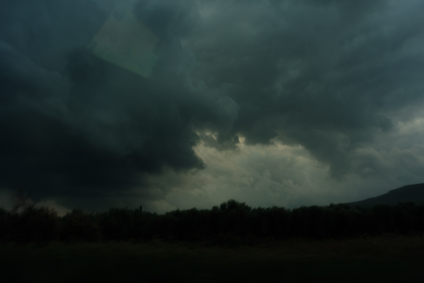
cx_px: 212
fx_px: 471
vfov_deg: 33.4
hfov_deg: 48.5
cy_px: 142
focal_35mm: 40
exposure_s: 1/52
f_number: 4.5
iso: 200
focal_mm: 26.9
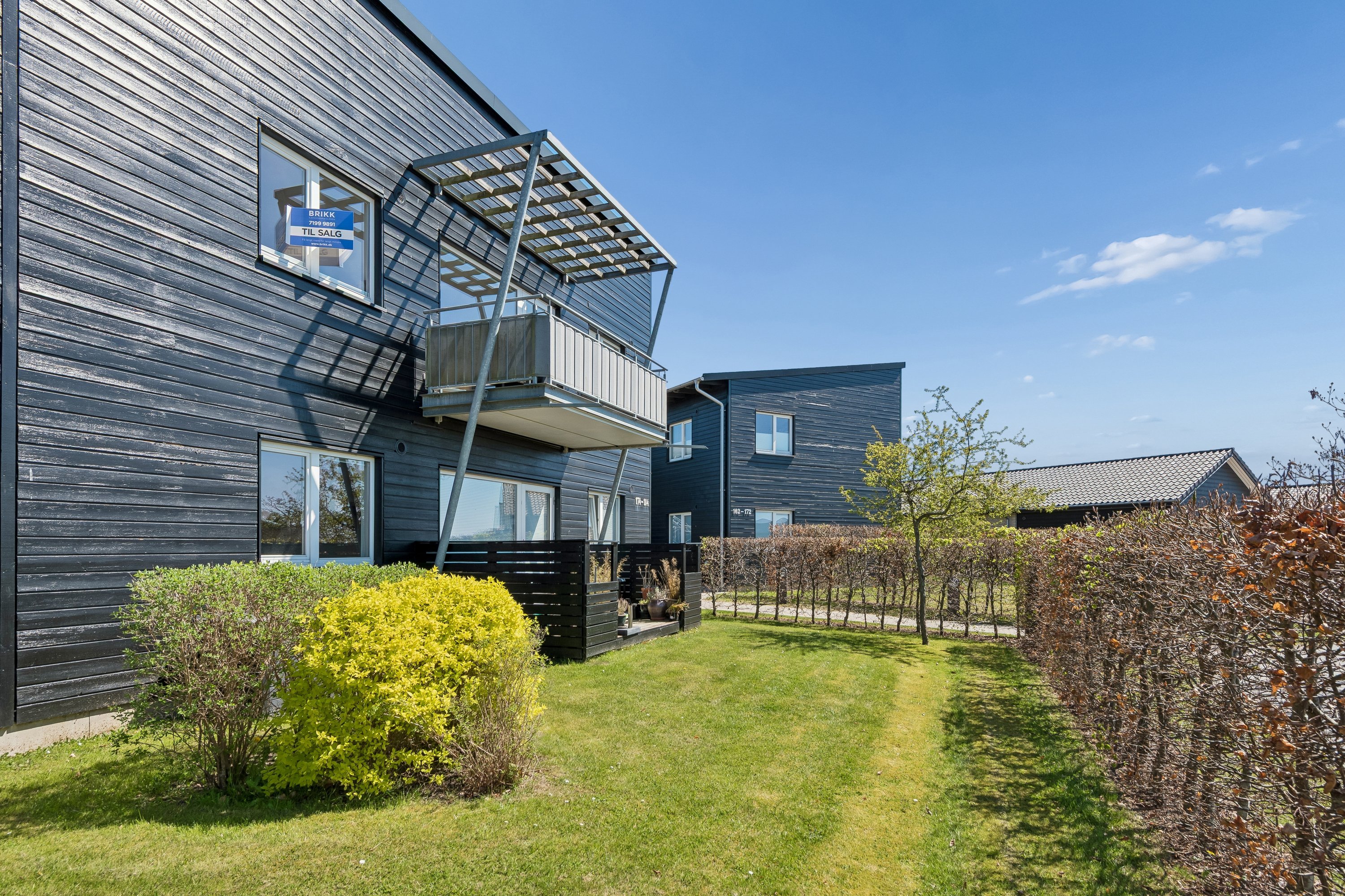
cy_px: 448
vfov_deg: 64.6
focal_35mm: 19
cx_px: 672
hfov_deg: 86.9
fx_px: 710
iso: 140
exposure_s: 1/125
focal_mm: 19
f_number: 13
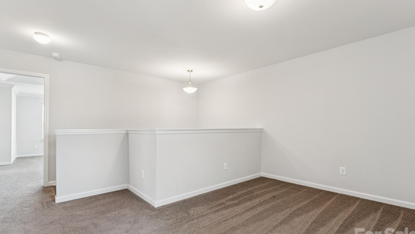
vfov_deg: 62.6
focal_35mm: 17
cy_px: 128
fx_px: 192
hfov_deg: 94.5
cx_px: 210
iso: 100
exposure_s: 1
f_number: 13
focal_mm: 16.4
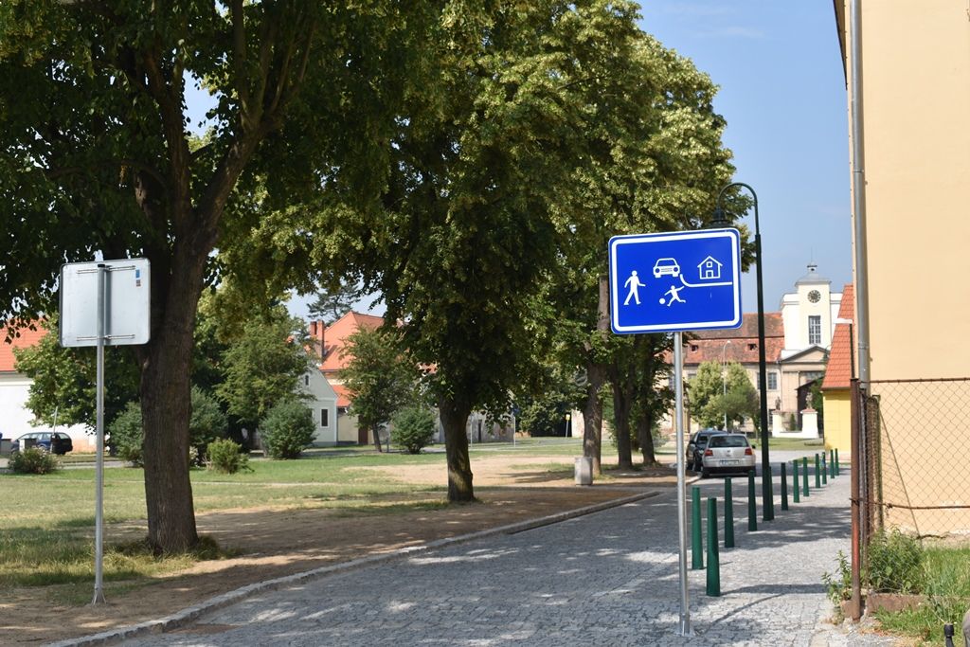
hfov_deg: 41.1
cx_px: 485
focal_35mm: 48
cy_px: 324
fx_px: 1293
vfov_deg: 28.1
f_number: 8
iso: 100
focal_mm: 32
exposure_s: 1/320
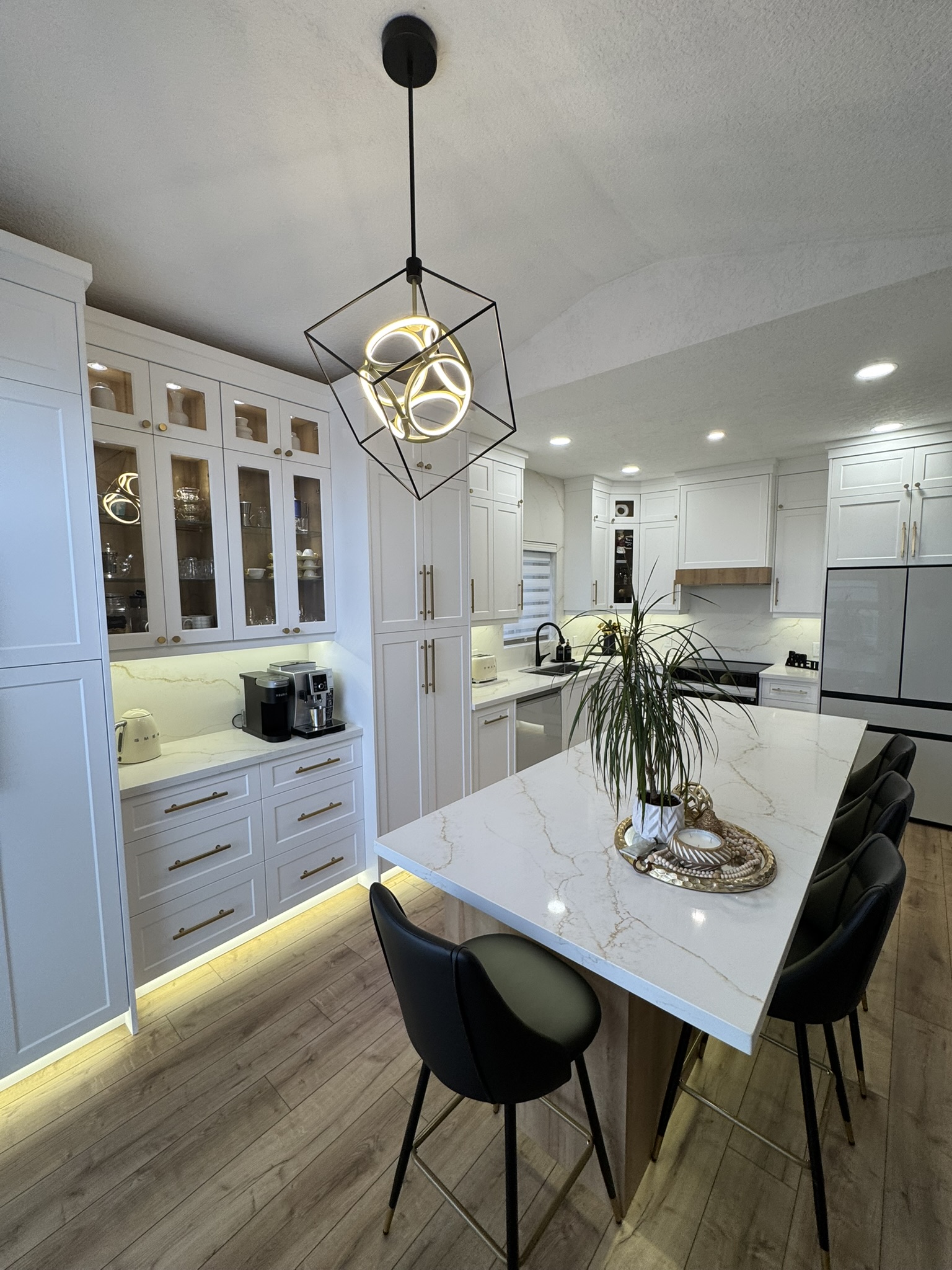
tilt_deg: -4.8
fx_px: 513
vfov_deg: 102.1
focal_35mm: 14
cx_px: 476
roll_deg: +1.0
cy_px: 635
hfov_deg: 85.7
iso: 100
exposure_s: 1/120
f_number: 2.2
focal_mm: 2.22
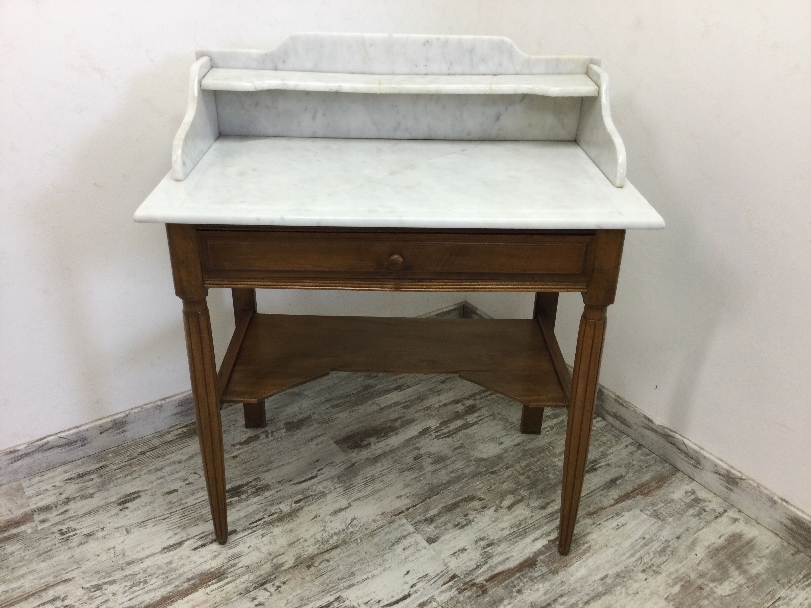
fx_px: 726
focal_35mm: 31
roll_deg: -2.3
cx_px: 406
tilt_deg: -28.7
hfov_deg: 58.4
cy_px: 304
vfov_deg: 45.4
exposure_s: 1/33
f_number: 2.4
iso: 64
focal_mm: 3.3
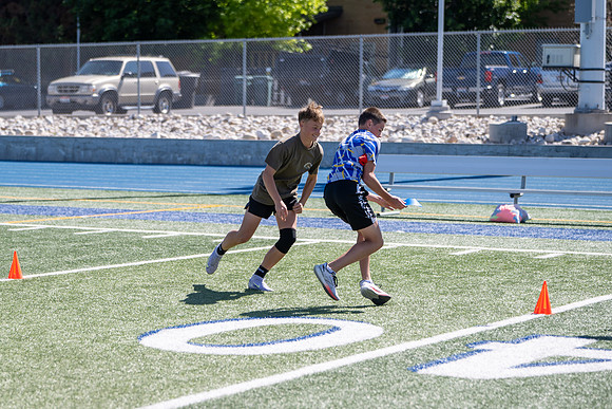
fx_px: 1767
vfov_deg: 13.2
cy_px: 232
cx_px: 250
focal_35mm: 104
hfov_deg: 19.6
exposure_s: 1/800
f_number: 3.2
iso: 50
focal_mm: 85
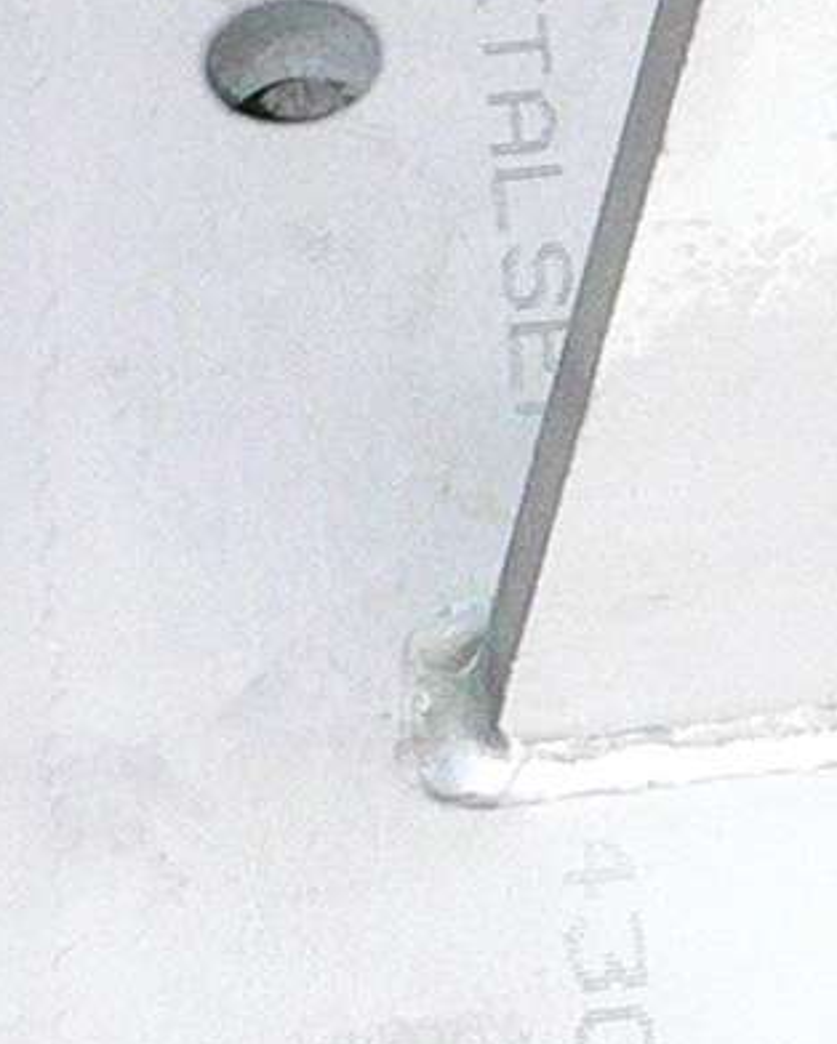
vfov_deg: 8.8
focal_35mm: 215
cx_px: 1277
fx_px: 6652
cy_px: -541
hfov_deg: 7.1
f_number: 4
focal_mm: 6
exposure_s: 1/400
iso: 400
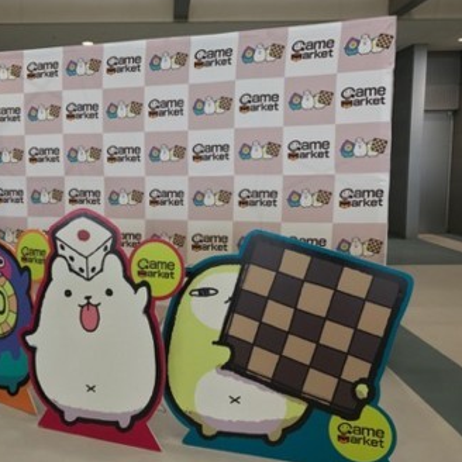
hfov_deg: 48.0
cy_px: 227
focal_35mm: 34
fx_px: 513
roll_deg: +0.7
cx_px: 173
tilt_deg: -5.6
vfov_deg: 48.4
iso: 25
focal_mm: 3.99
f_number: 1.8
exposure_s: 1/33
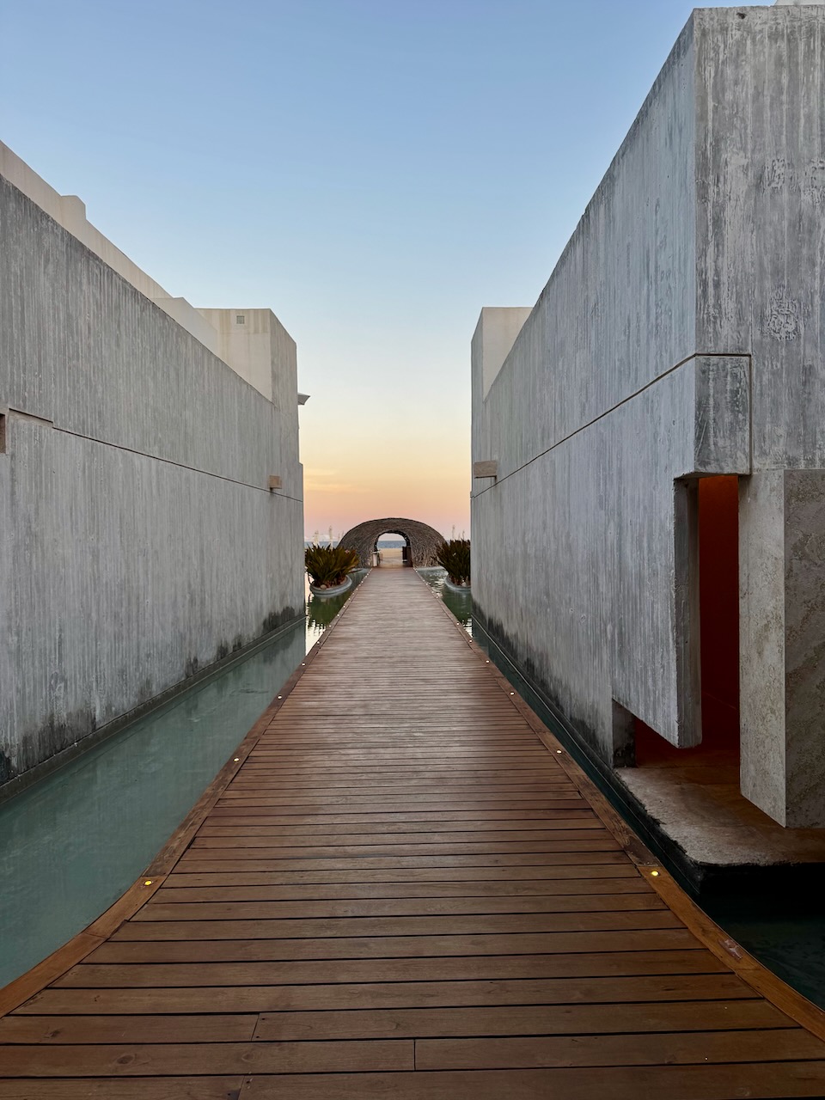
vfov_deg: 71.6
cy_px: 550
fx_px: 763
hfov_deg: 56.8
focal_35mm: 24
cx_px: 412
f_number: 1.78
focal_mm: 6.76
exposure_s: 1/397
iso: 80
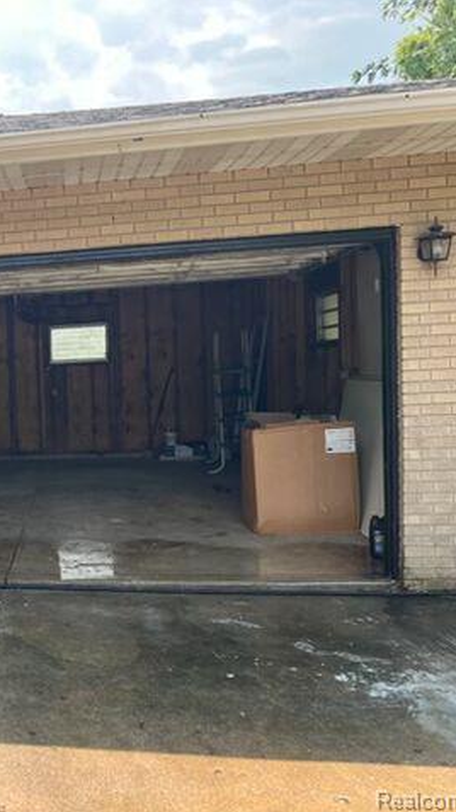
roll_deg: +2.5
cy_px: 407
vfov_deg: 52.8
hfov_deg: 28.1
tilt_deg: -2.3
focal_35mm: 38
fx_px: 818
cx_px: -60
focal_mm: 5.7
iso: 50
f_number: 1.5
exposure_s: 1/808
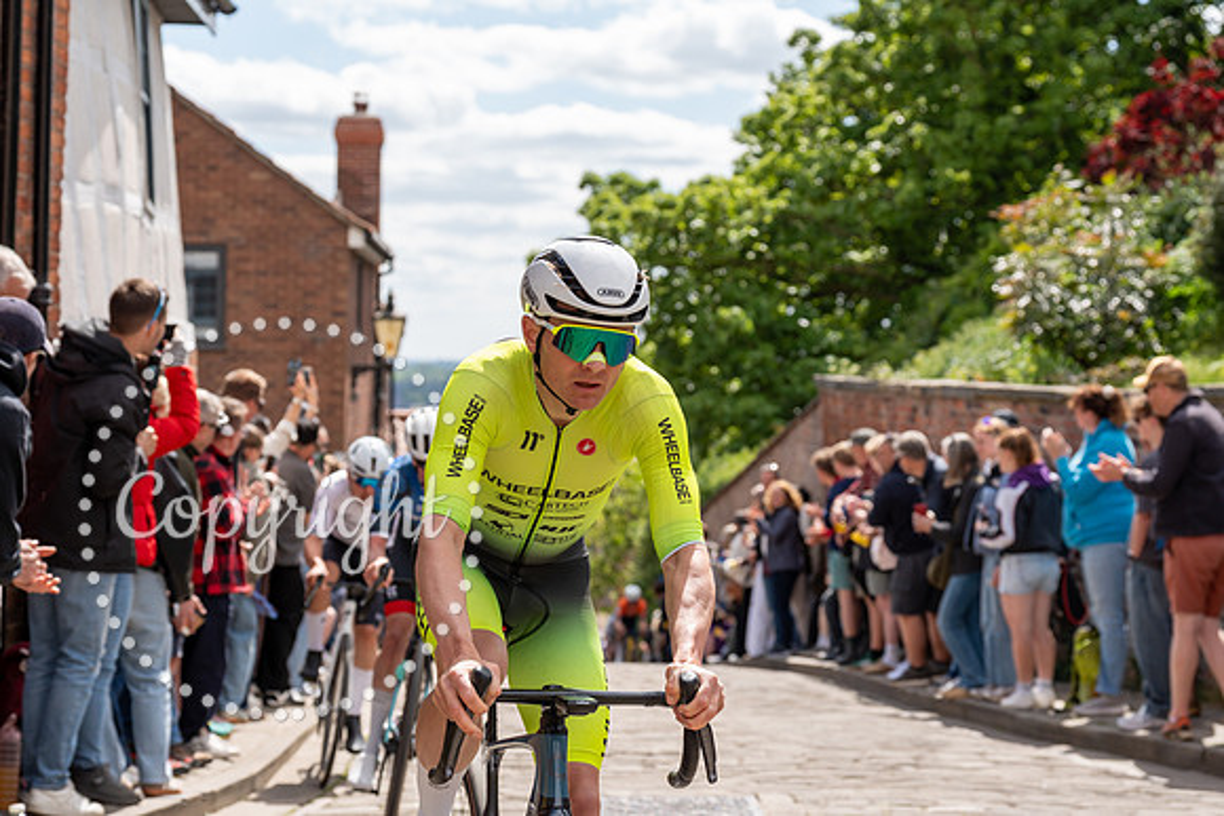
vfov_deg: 19.5
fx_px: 2380
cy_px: 408
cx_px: 612
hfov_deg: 28.8
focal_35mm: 70
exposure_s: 1/1000
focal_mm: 70
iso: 250
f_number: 5
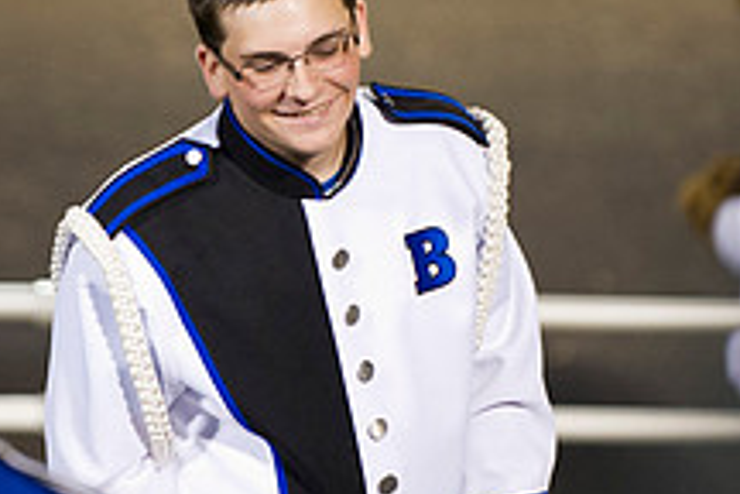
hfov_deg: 3.8
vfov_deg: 2.6
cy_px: 271
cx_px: 144
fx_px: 11017
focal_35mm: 536
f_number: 2.8
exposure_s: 1/125
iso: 4000
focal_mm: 200
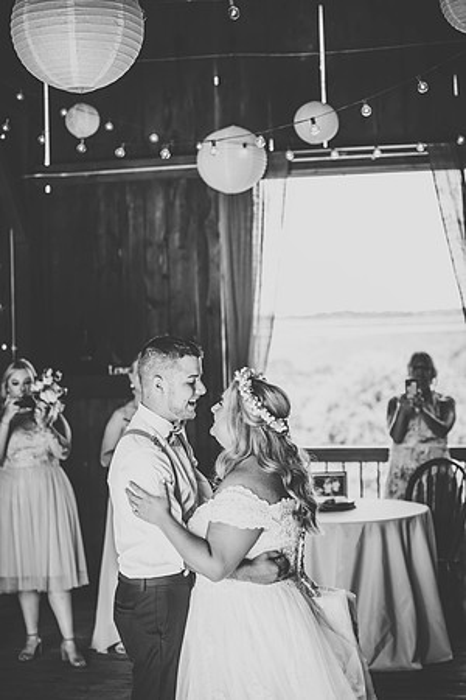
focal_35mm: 70
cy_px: 350
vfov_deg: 28.8
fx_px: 1359
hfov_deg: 19.5
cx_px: 233
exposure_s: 1/400
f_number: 2.8
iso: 320
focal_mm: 70
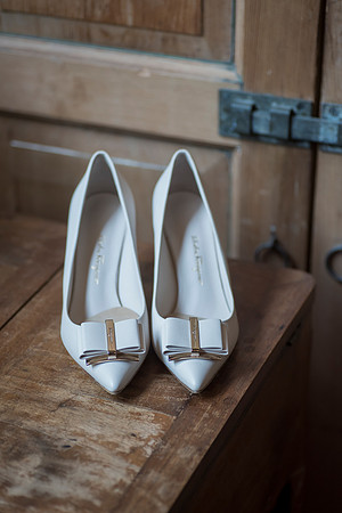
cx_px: 171
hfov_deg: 15.2
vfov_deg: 22.6
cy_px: 256
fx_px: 1282
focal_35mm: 90
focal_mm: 90
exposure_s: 1/250
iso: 1250
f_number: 3.5
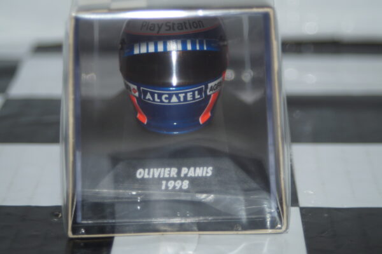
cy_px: 127
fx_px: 1273
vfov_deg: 11.4
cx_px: 191
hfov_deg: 17.1
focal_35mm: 120
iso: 200
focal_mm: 80
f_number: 5.6
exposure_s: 1/60
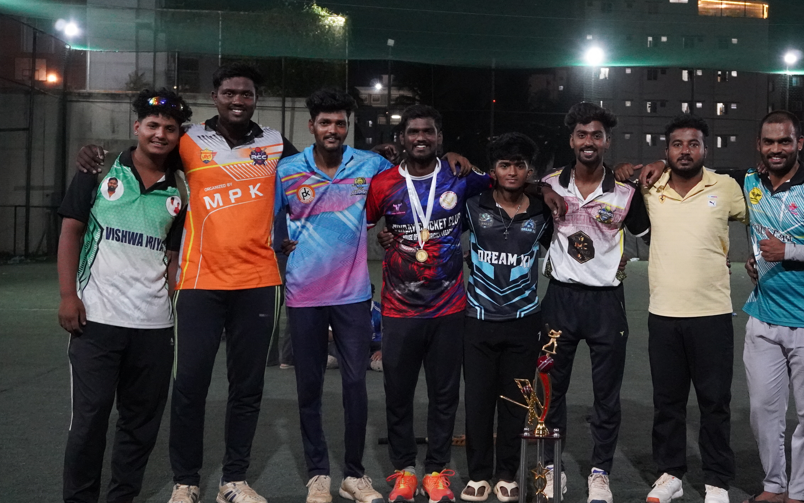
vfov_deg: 25.5
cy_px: 224
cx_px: 518
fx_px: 1110
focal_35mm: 51
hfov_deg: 39.5
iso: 6400
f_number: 4.5
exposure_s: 1/100
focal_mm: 25
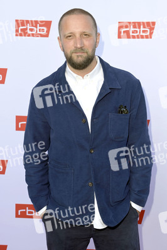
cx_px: 84
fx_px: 314
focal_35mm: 45
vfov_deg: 43.6
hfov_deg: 29.8
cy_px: 125
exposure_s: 1/250
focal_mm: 45
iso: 400
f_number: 5.6
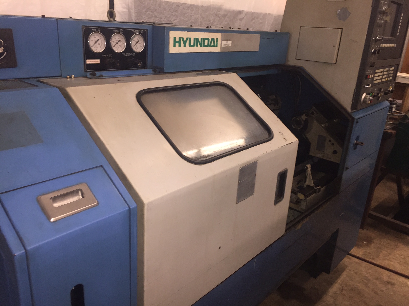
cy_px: 153
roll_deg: -4.2
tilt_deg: -19.1
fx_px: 343
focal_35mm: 29
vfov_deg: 48.2
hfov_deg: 61.7
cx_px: 204
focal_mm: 4.15
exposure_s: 1/30
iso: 100
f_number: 2.2
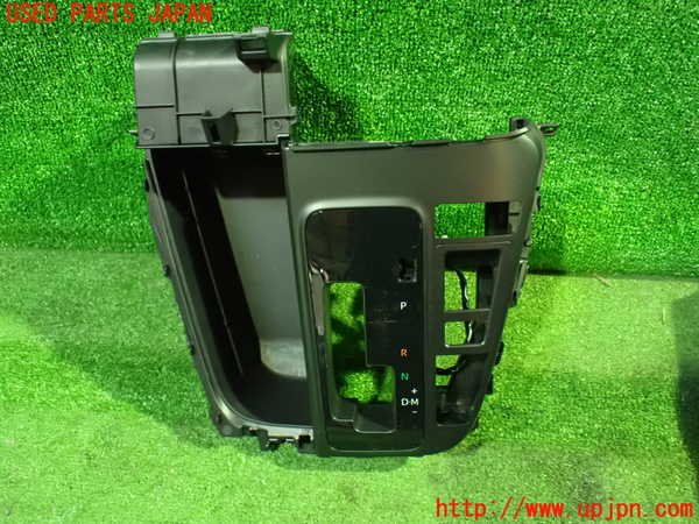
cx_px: 350
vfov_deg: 46.8
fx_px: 606
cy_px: 262
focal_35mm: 30
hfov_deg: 60.0
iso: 1600
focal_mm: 5.4
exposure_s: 1/30
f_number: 2.3
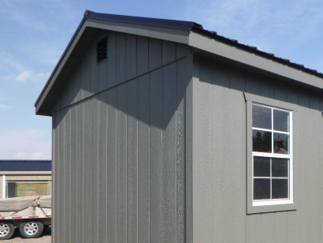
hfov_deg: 47.4
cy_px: 182
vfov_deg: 36.0
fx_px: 364
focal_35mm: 39
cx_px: 204
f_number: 3.9
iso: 100
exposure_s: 1/500
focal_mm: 4.5
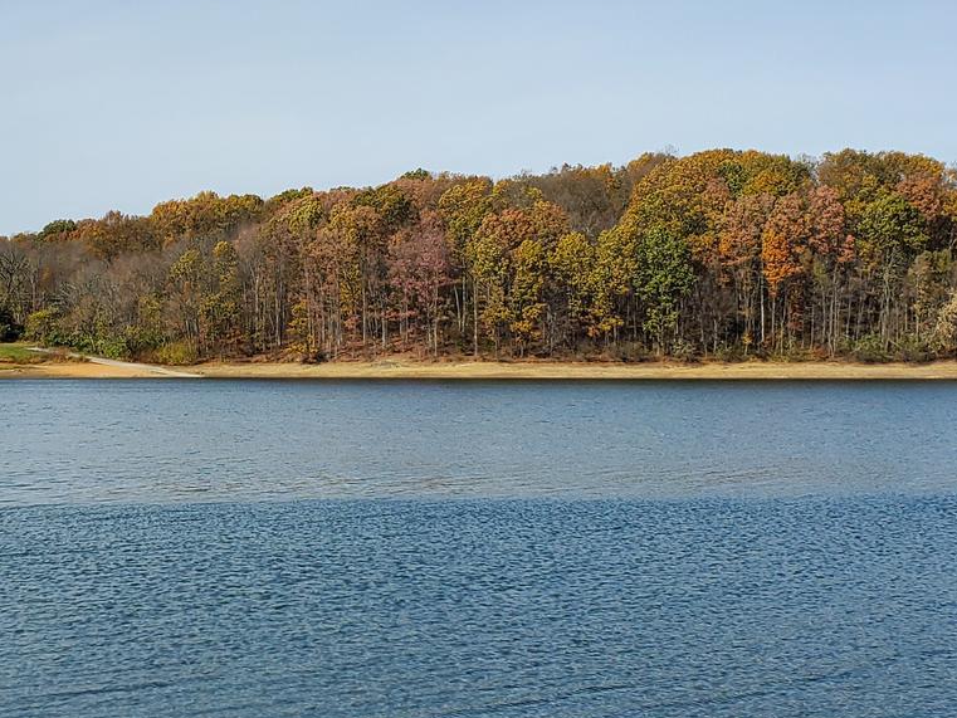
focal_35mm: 70
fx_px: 1936
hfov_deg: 27.3
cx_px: 200
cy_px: 322
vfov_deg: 21.0
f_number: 2.4
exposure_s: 1/1908
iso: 50
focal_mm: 4.3
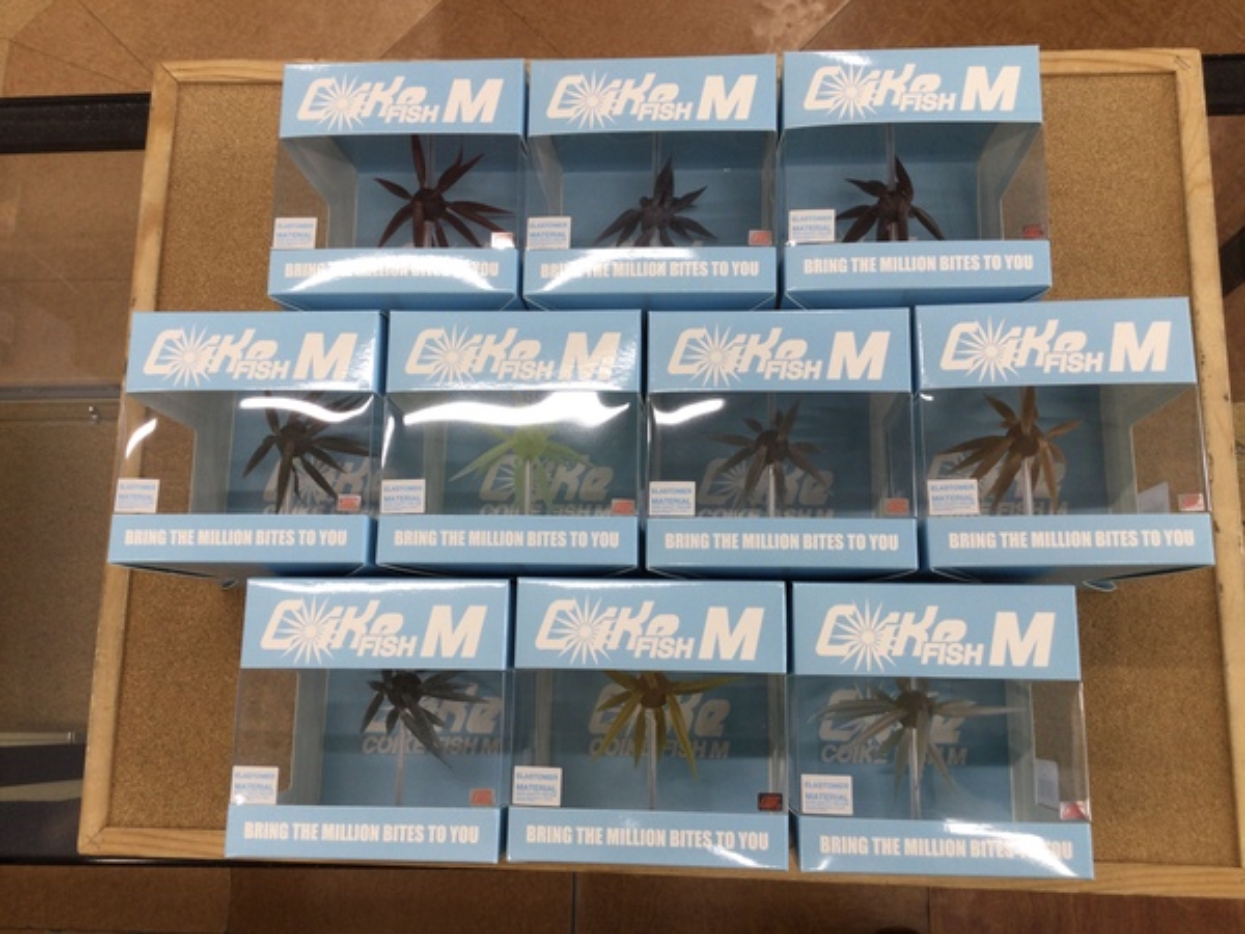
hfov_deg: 58.4
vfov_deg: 45.4
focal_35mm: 31
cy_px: 467
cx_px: 622
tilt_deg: -78.3
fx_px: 1115
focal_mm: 3.3
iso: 32
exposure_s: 1/60
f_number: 2.4
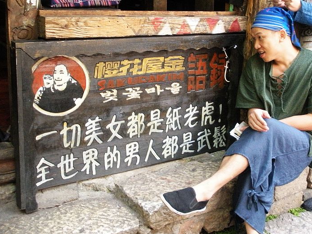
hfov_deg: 35.5
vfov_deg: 27.4
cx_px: 227
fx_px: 478
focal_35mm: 53
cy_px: 78
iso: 400
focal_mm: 6.3
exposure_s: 1/46.3
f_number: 3.5
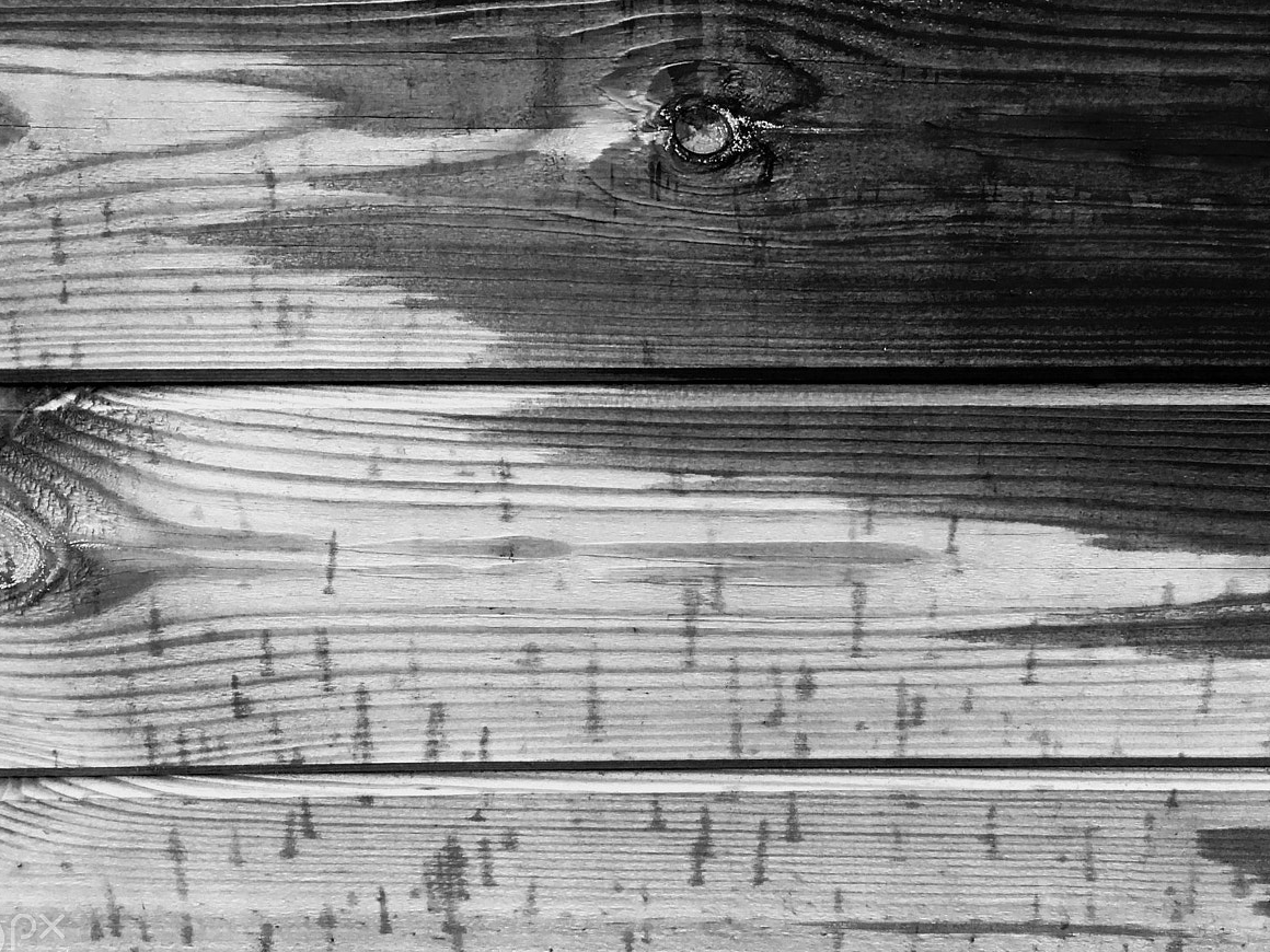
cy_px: 426
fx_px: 1468
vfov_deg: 35.9
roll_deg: +1.7
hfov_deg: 46.8
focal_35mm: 40
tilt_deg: -14.8
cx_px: 669
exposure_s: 1/33
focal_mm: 4.15
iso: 125
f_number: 2.2
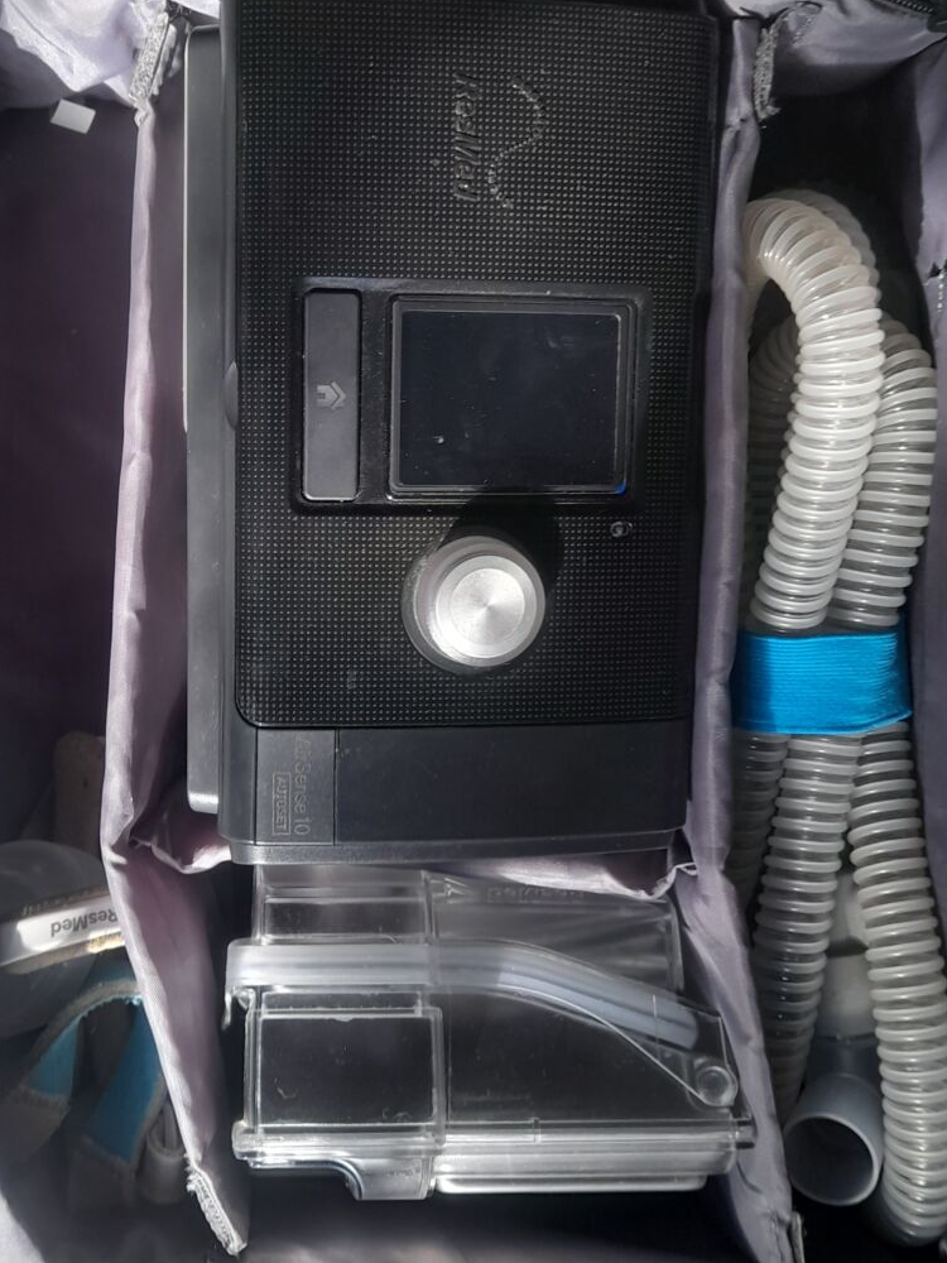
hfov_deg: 33.4
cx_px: 359
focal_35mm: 43
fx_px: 1568
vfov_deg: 43.8
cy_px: 596
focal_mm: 4.6
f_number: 2
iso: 40
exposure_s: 1/50
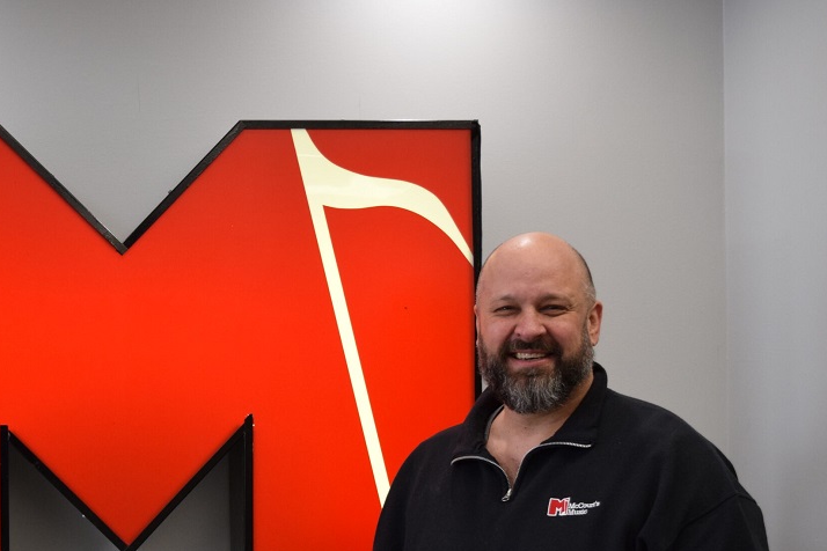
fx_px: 1608
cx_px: 219
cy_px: 401
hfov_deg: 28.5
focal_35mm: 70
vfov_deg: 19.3
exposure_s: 1/125
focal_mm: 30
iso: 800
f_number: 5.6
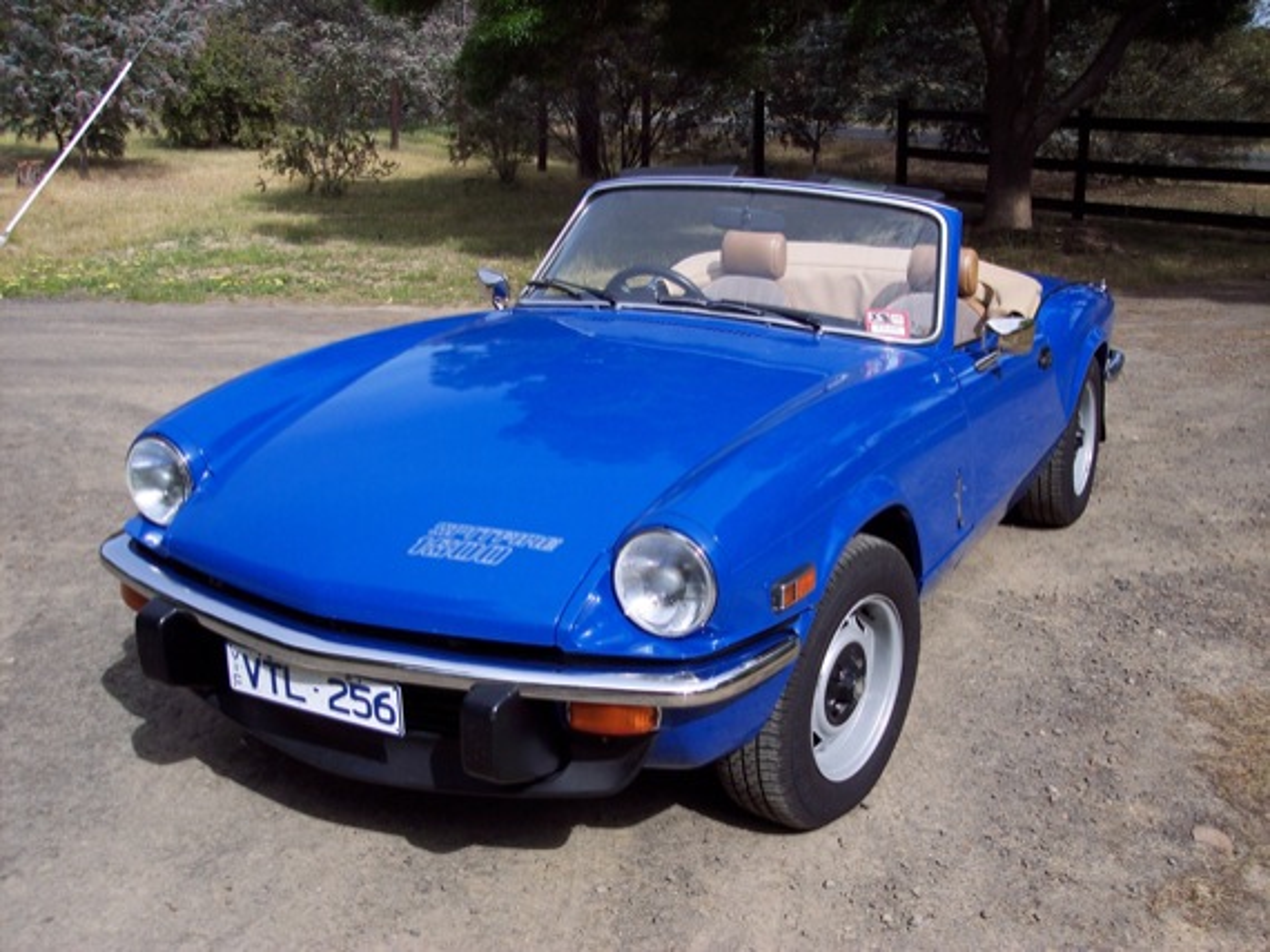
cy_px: 476
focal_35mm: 39
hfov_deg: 47.9
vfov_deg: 36.8
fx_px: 1430
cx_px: 635
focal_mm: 8
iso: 100
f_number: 4
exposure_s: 1/750
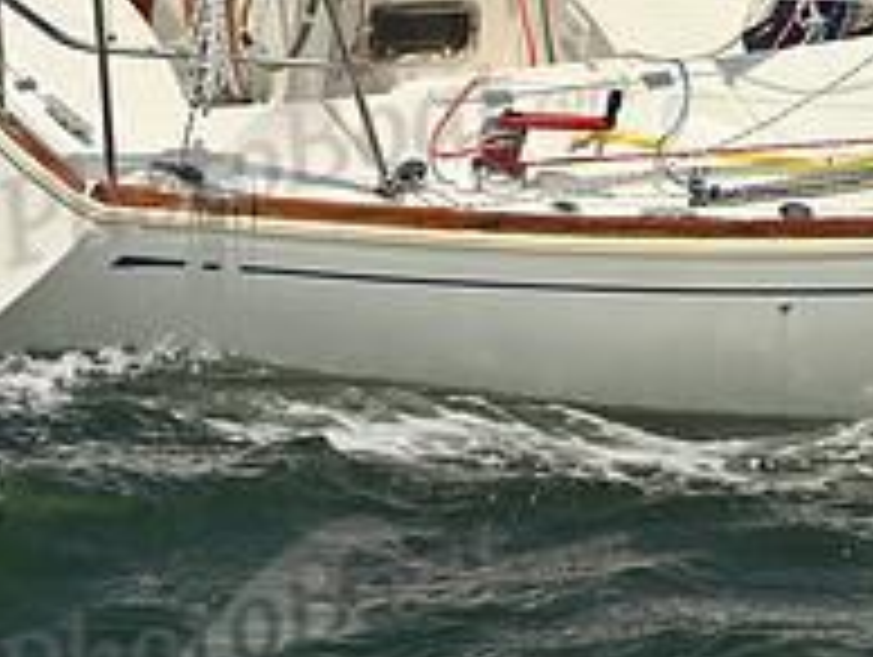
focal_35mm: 201
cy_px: -146
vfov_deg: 7.3
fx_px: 5075
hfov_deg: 9.8
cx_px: 868
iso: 250
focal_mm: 70
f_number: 10
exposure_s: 1/1250
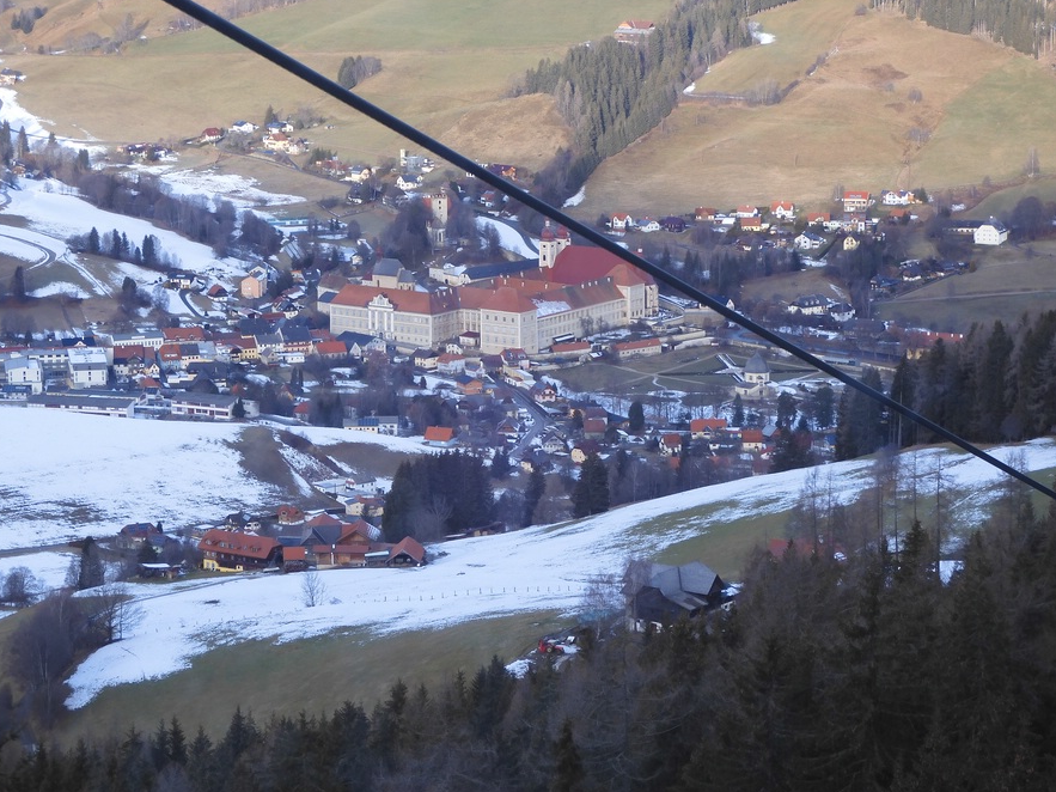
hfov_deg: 17.4
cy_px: 409
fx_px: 3447
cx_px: 493
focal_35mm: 113
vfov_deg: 13.1
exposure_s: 1/60
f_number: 5
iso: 110
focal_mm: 18.7
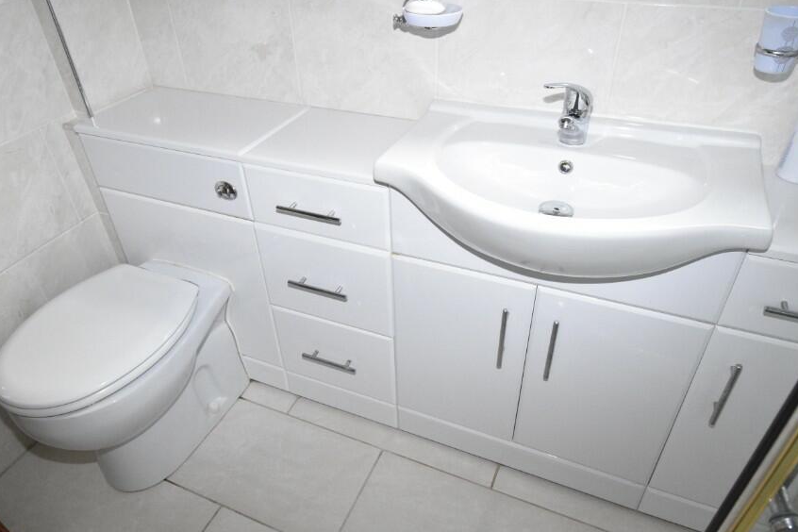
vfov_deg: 53.9
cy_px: 273
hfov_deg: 74.6
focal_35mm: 24
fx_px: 523
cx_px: 387
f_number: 5
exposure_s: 1/125
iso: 1600
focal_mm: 13
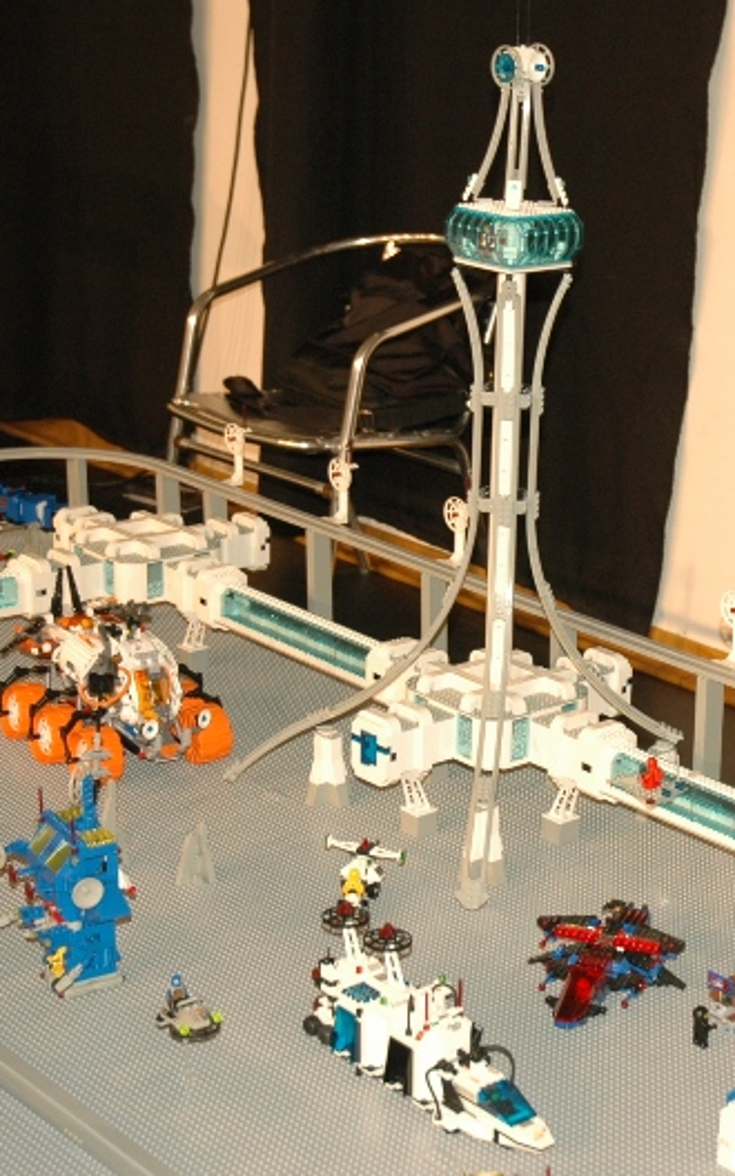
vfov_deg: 28.7
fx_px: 2300
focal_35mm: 72
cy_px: 589
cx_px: 501
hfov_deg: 18.1
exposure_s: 1/60
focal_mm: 31
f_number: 4
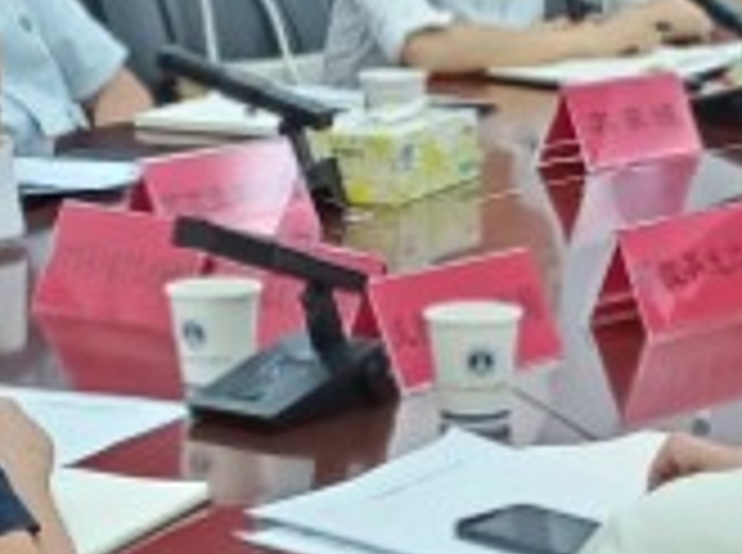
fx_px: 3593
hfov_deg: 11.6
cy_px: 464
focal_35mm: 168
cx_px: 890
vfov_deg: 8.8
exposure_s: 1/33.3
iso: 225
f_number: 1.8
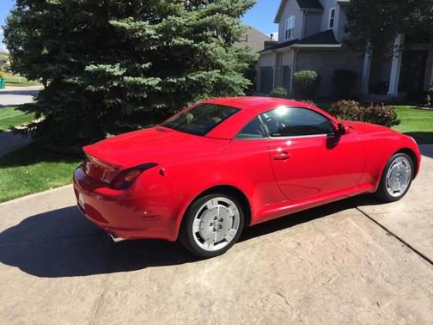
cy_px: 162
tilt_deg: -14.2
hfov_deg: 61.7
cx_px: 216
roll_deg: -2.3
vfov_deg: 48.2
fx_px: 363
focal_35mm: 29
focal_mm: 4.15
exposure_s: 1/1236
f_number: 2.2
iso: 32
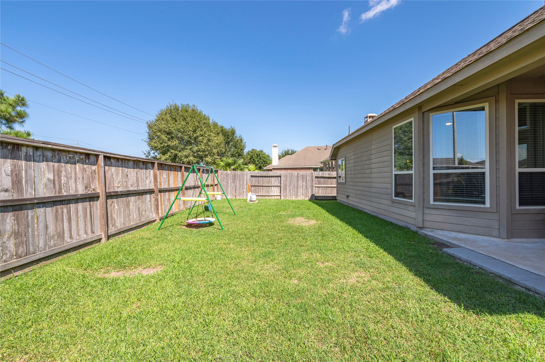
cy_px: 181
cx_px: 272
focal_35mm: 14
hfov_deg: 104.3
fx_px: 212
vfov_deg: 81.1
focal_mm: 14
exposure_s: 1/80
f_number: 14
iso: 125
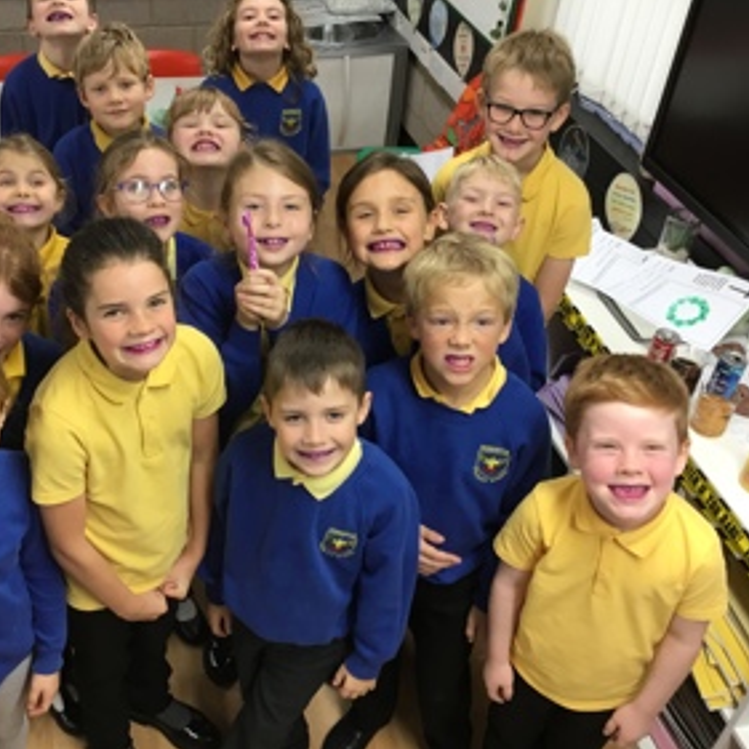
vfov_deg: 42.8
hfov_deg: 42.4
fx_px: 955
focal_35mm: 39
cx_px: 267
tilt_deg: -38.2
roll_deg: -3.9
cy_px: 355
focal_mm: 3.3
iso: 64
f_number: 2.4
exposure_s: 1/33
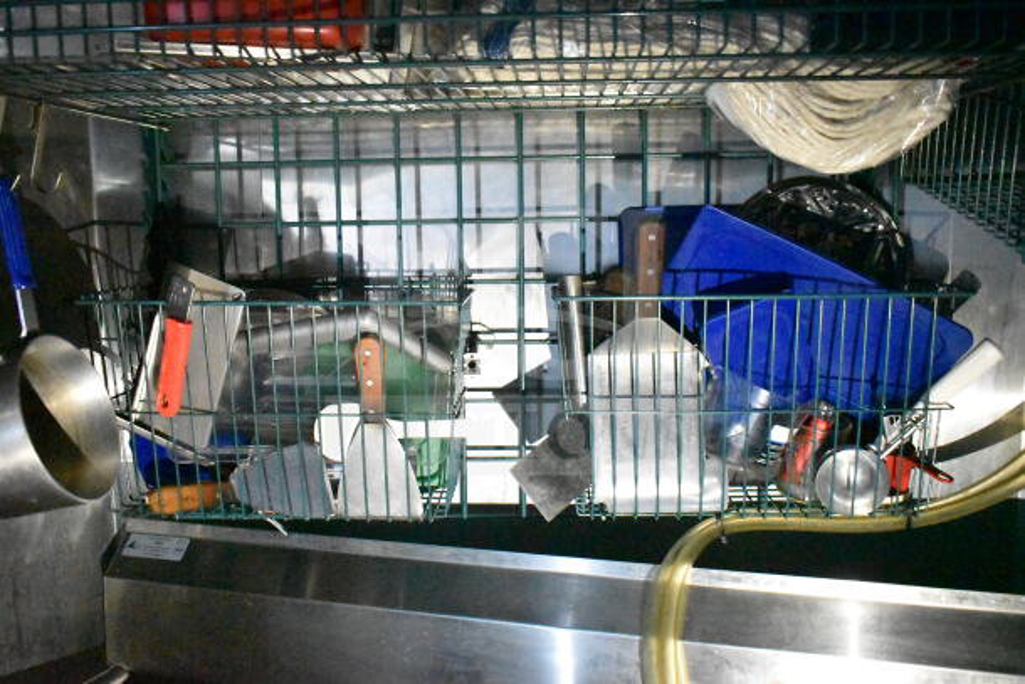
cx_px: 512
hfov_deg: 57.2
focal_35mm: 33
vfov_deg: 40.0
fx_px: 940
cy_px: 342
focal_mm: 22
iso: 25600
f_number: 3.8
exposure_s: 1/25
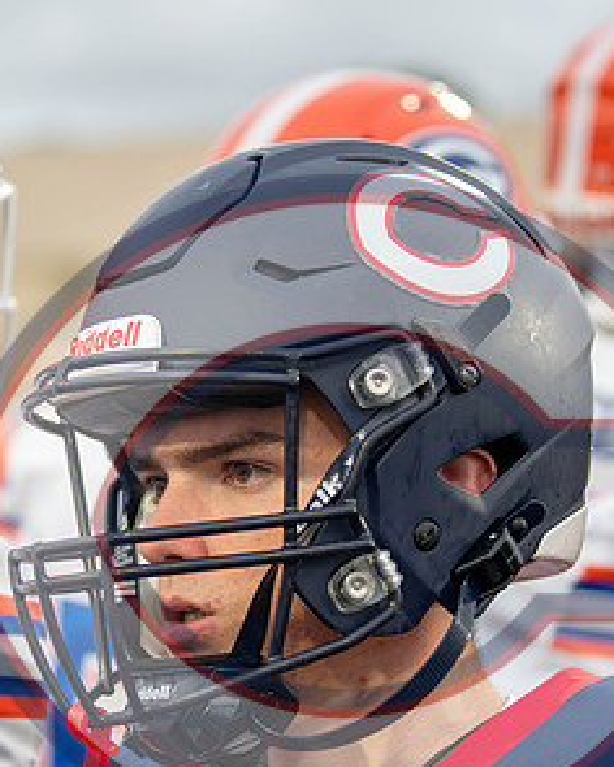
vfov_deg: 12.0
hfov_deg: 9.6
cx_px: 190
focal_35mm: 160
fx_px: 3634
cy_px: 482
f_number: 2.8
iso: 1600
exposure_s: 1/1000
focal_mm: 70
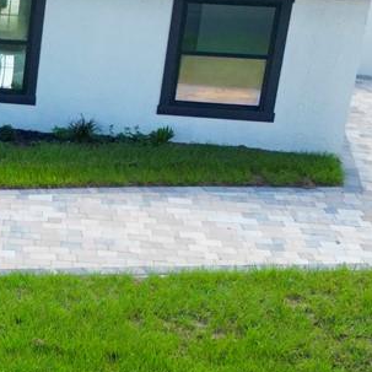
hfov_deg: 13.9
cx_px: -293
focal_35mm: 112
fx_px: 1362
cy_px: 349
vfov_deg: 15.3
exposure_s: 1/1000
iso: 200
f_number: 1.7
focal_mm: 6.72
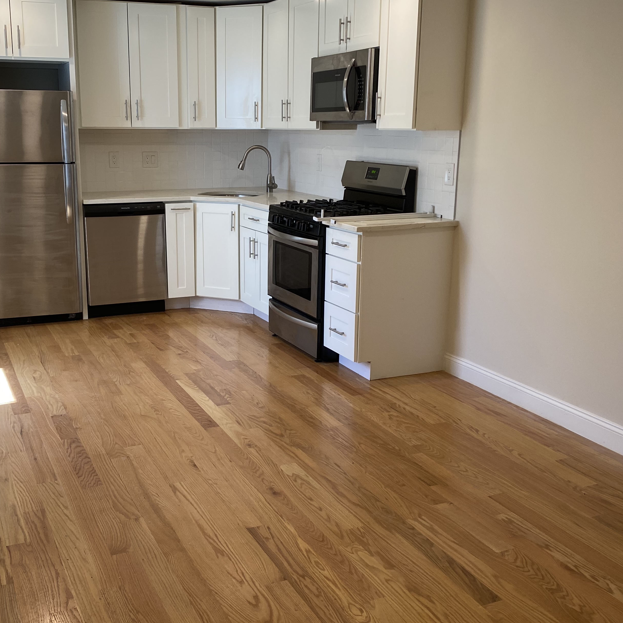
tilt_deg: -10.9
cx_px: 258
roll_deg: +0.9
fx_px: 774
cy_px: 312
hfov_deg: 43.7
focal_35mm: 38
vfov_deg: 43.9
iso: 64
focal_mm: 4.25
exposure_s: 1/120
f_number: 1.8
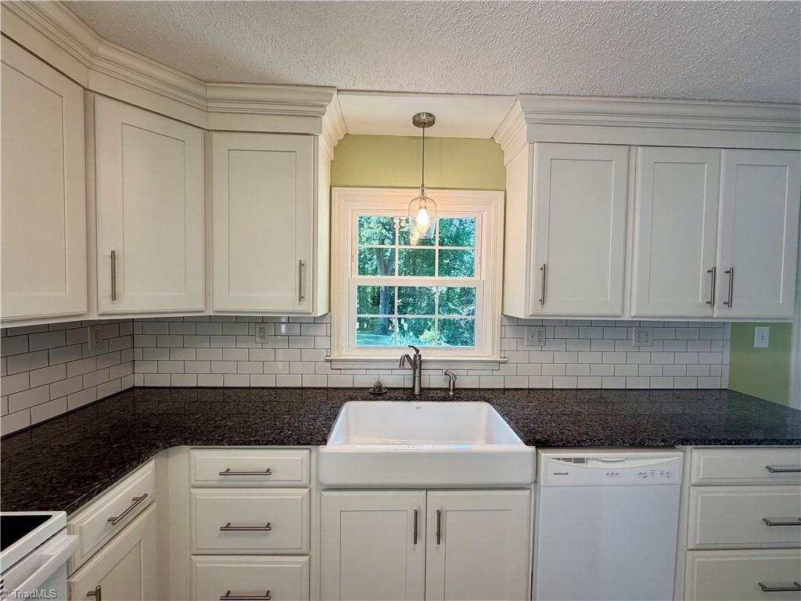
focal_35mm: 14
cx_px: 400
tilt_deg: -3.2
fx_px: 324
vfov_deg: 85.7
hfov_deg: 102.1
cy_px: 300
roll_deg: -0.6
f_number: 2.2
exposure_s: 1/120
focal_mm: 2.22
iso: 125
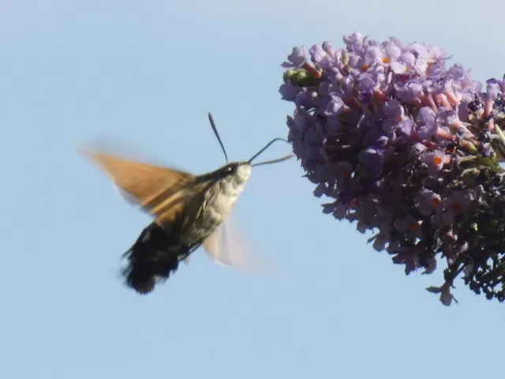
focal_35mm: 250
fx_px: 3647
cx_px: 252
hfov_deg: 7.9
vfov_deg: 5.9
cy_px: 190
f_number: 5.5
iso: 80
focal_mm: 44.8
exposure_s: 1/250
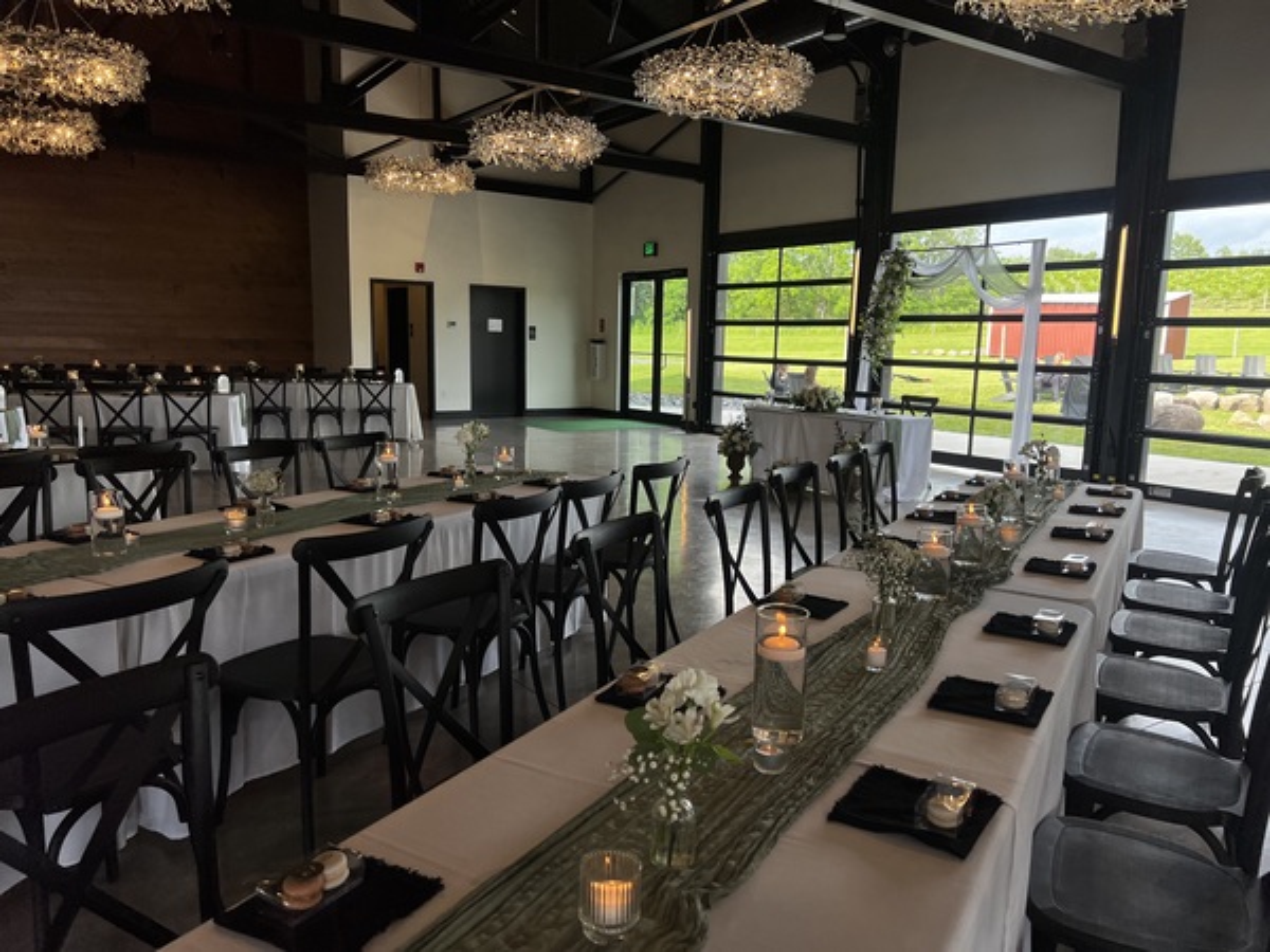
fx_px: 954
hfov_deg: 67.3
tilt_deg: -10.6
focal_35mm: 26
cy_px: 476
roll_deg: -1.9
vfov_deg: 53.1
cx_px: 635
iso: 40
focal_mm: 5.7
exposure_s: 1/268
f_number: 1.5
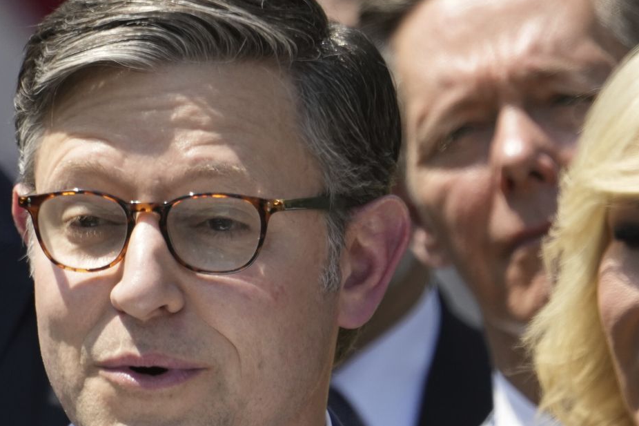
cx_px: 197
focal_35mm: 1990
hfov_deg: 1.0
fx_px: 35314
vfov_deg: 0.7
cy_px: 300
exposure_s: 1/1250
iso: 500
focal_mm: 600
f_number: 6.3
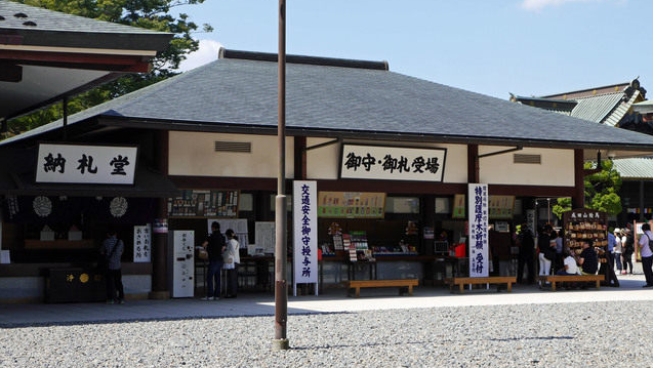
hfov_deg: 30.1
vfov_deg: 17.2
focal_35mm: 70
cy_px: 149
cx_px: 327
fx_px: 1213
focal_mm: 32
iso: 160
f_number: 9
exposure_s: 1/250
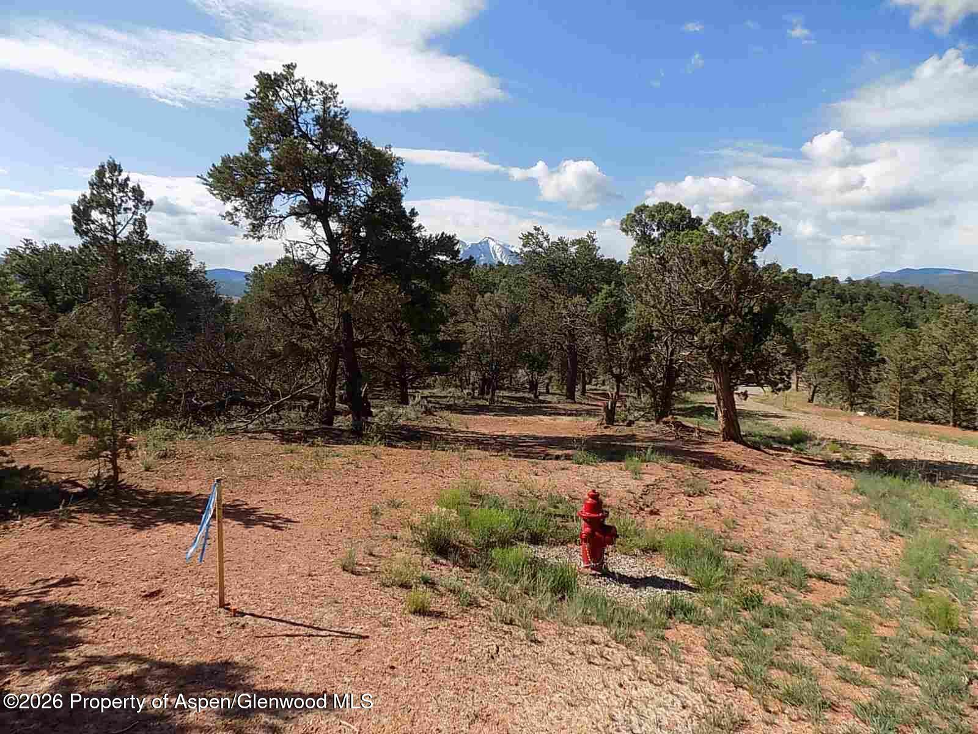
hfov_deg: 73.9
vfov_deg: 58.9
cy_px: 367
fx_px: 650
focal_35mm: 23
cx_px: 489
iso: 80
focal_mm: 4
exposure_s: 1/1000
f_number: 3.1
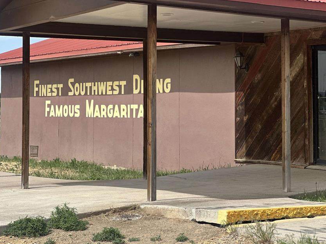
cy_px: 100
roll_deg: -0.5
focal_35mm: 95
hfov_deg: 20.7
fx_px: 894
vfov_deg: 15.5
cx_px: 175
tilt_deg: +2.1
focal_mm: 9
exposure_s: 1/501
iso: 32
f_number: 2.8
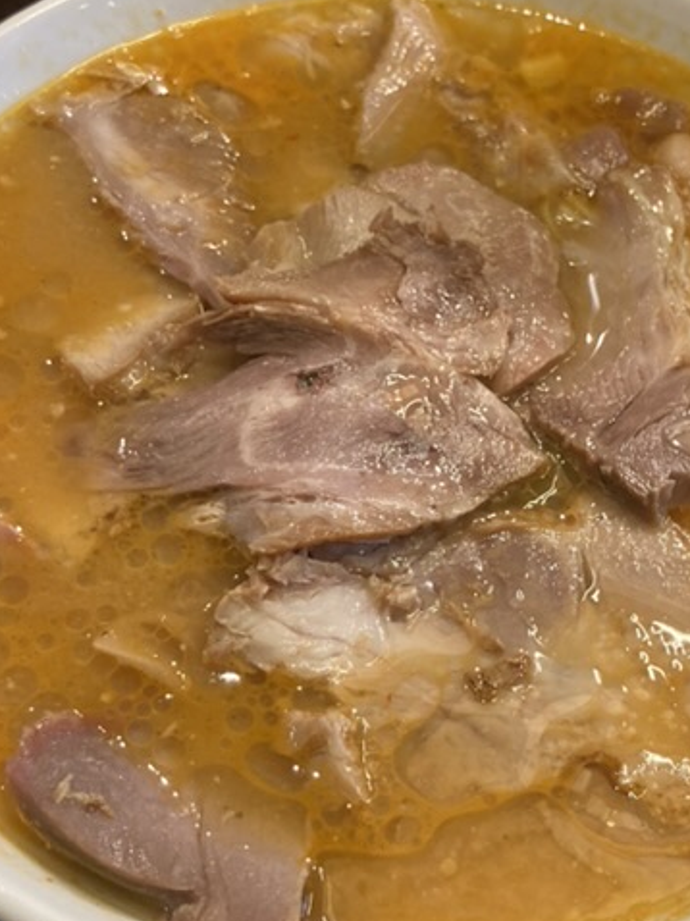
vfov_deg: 32.2
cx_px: 389
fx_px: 1596
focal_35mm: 60
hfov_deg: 24.4
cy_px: 503
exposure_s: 1/50
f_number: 1.8
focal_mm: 3.99
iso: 125
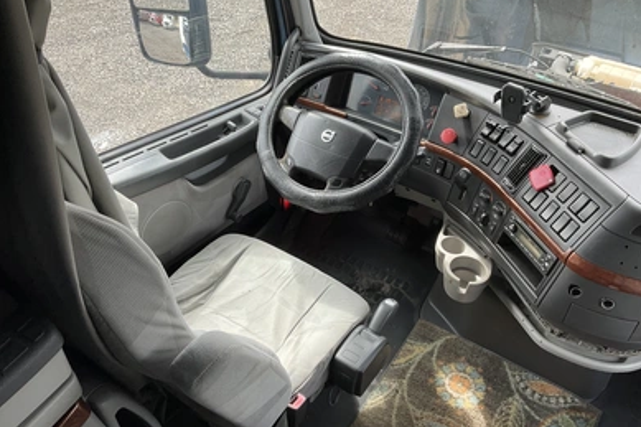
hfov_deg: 60.3
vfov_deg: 42.3
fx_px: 552
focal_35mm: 31
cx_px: 328
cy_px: 221
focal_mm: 3
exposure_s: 1/128
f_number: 1.8
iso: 16
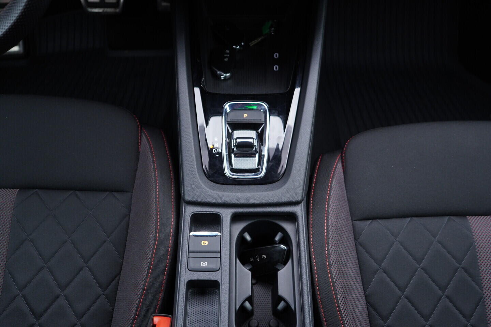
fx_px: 491
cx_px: 246
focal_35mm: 36
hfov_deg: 53.1
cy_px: 164
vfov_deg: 36.9
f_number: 2.8
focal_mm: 24
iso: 320
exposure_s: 1/40
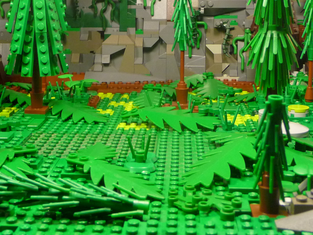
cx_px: 152
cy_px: 71
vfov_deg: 20.9
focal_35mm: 70
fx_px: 633
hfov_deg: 27.8
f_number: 3.7
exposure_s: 1/30
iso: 250
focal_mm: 6
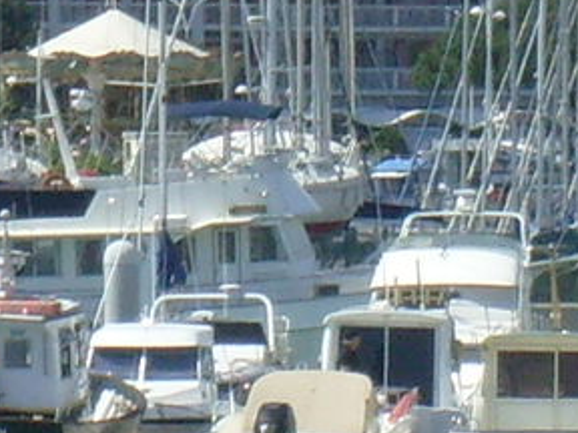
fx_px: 11788
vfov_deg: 2.1
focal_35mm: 706
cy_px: -170
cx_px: -311
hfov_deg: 2.8
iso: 80
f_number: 12.4
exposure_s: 1/180
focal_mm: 17.4
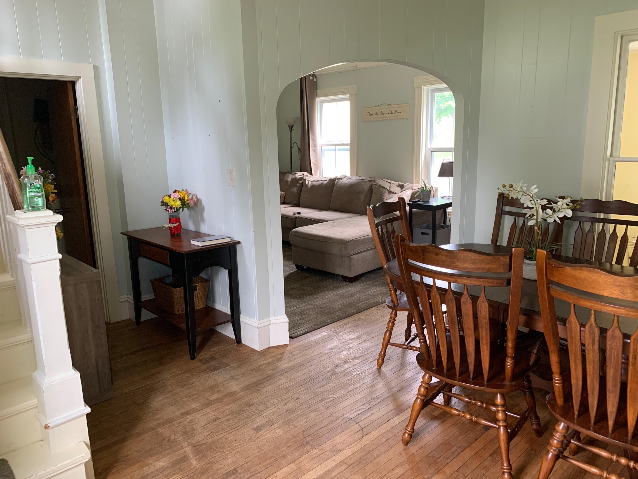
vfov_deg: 53.1
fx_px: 479
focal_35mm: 26
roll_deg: +1.2
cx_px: 319
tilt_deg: -12.4
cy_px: 240
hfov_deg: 67.3
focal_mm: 4.25
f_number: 1.8
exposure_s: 1/60
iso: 125
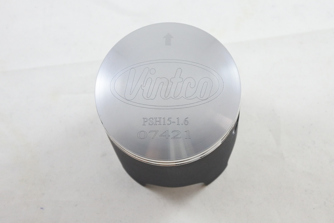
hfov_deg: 36.9
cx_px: 167
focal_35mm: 54
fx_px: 501
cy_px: 112
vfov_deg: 25.1
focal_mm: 20.1
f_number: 4.8
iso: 720
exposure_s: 1/125
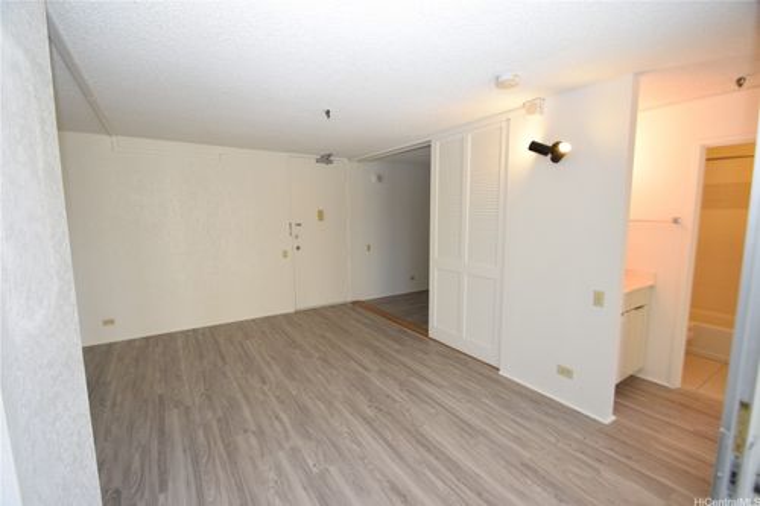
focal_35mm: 15
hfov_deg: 100.4
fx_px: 317
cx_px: 380
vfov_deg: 77.3
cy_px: 253
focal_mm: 10
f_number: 5
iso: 800
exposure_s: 1/100
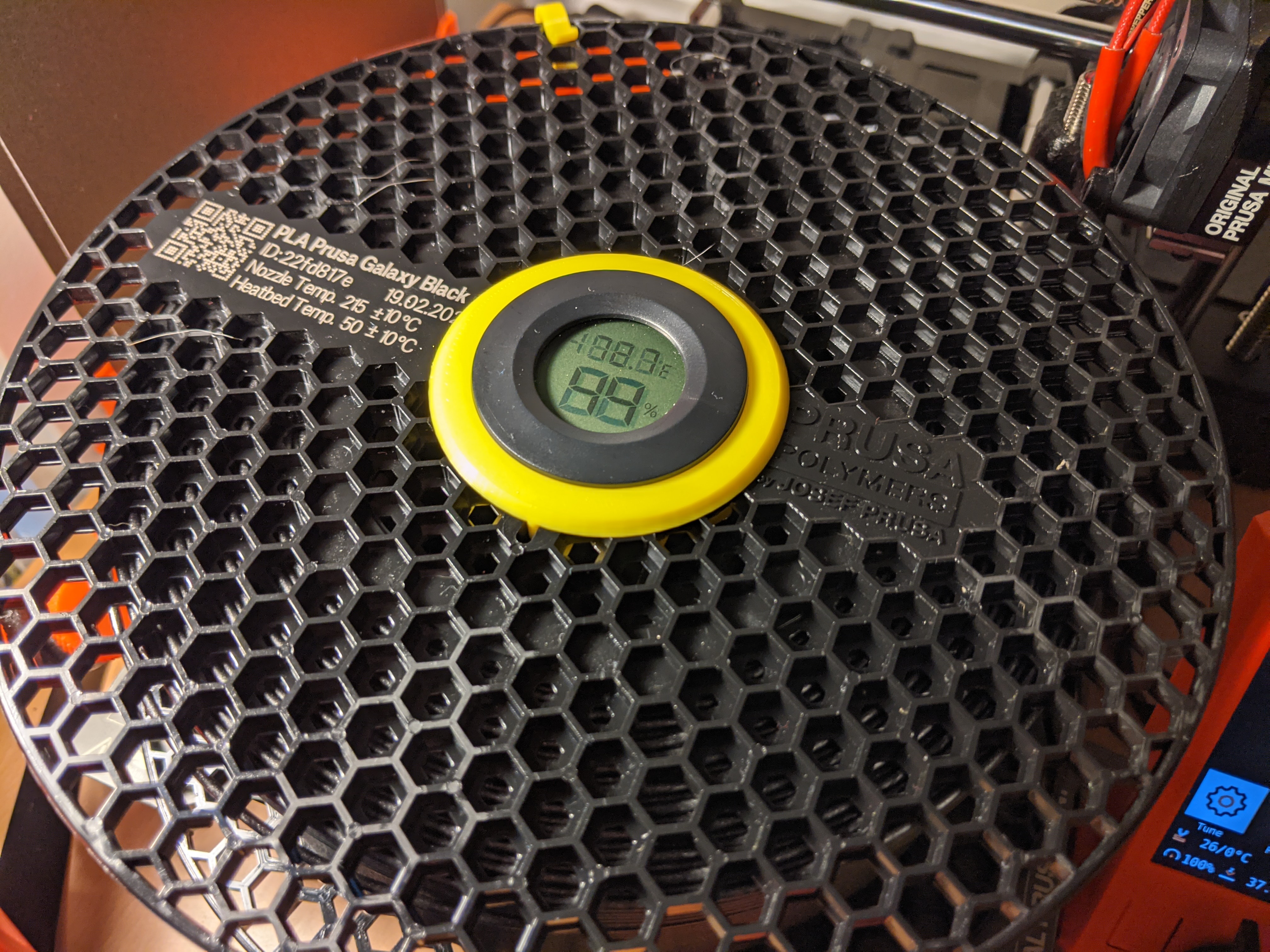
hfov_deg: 65.3
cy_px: 476
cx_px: 635
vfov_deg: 51.4
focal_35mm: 27
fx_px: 991
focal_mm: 4.44
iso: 63
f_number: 1.8
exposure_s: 1/40
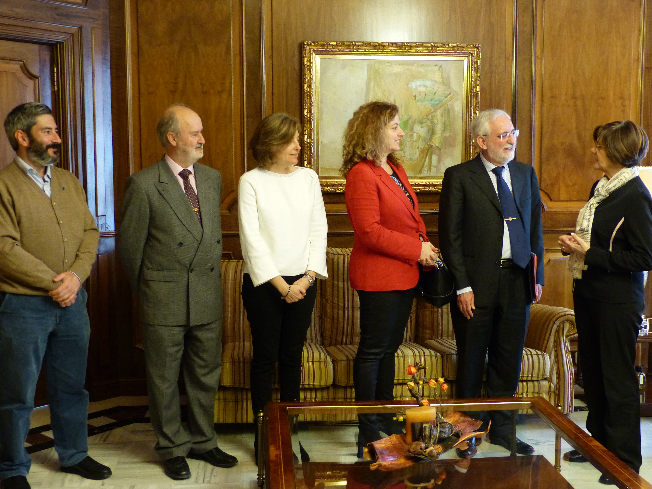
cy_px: 244
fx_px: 791
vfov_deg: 34.3
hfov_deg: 44.8
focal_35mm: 42
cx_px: 326
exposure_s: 1/20
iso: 400
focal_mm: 7.6
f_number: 2.8
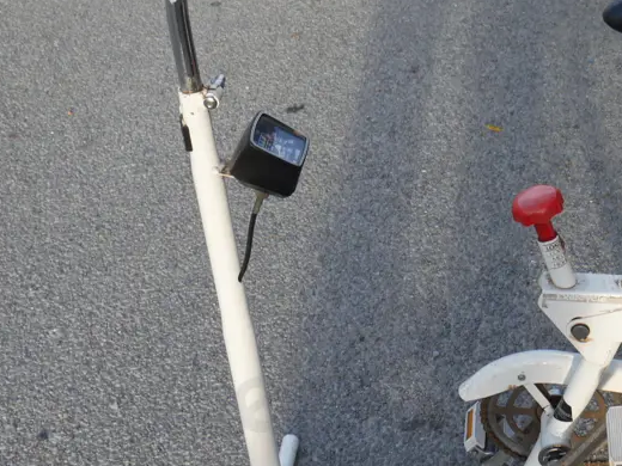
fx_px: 1132
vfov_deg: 23.3
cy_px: 260
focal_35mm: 63
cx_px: 451
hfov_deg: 30.3
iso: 200
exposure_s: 1/200
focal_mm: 16
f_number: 5
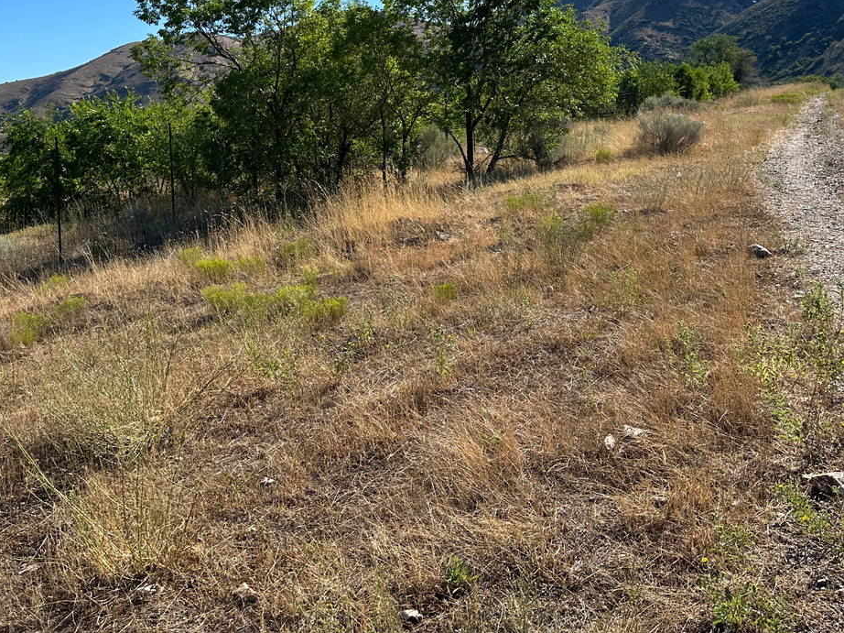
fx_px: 975
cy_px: 143
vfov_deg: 35.0
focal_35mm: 40
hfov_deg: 46.8
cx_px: 391
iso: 80
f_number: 1.78
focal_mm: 6.86
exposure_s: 1/5000
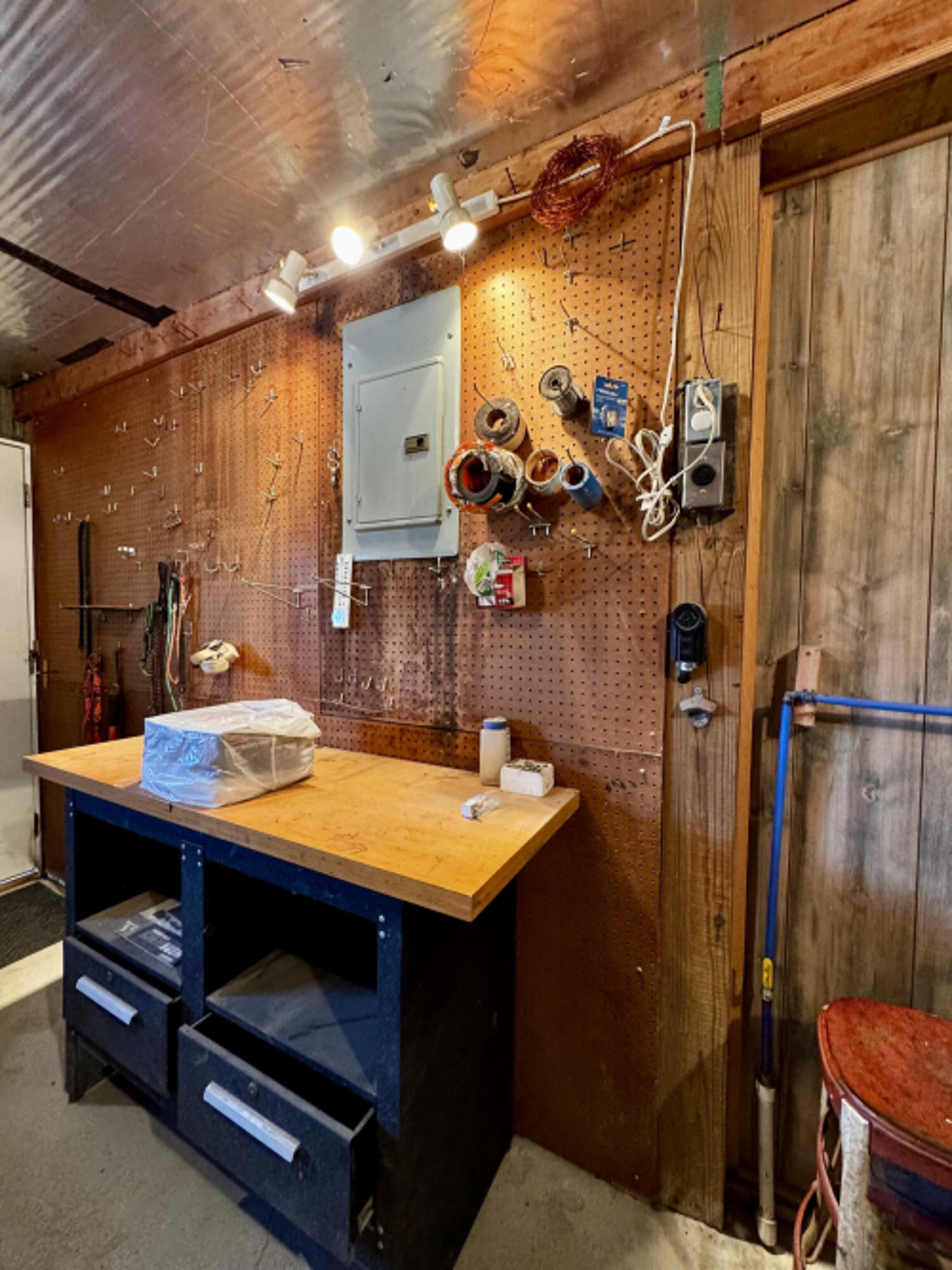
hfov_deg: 85.7
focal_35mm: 14
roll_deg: +0.0
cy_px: 635
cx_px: 476
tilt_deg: -2.6
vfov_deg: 102.1
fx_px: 514
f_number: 2.2
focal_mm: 2.22
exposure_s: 1/60
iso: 400
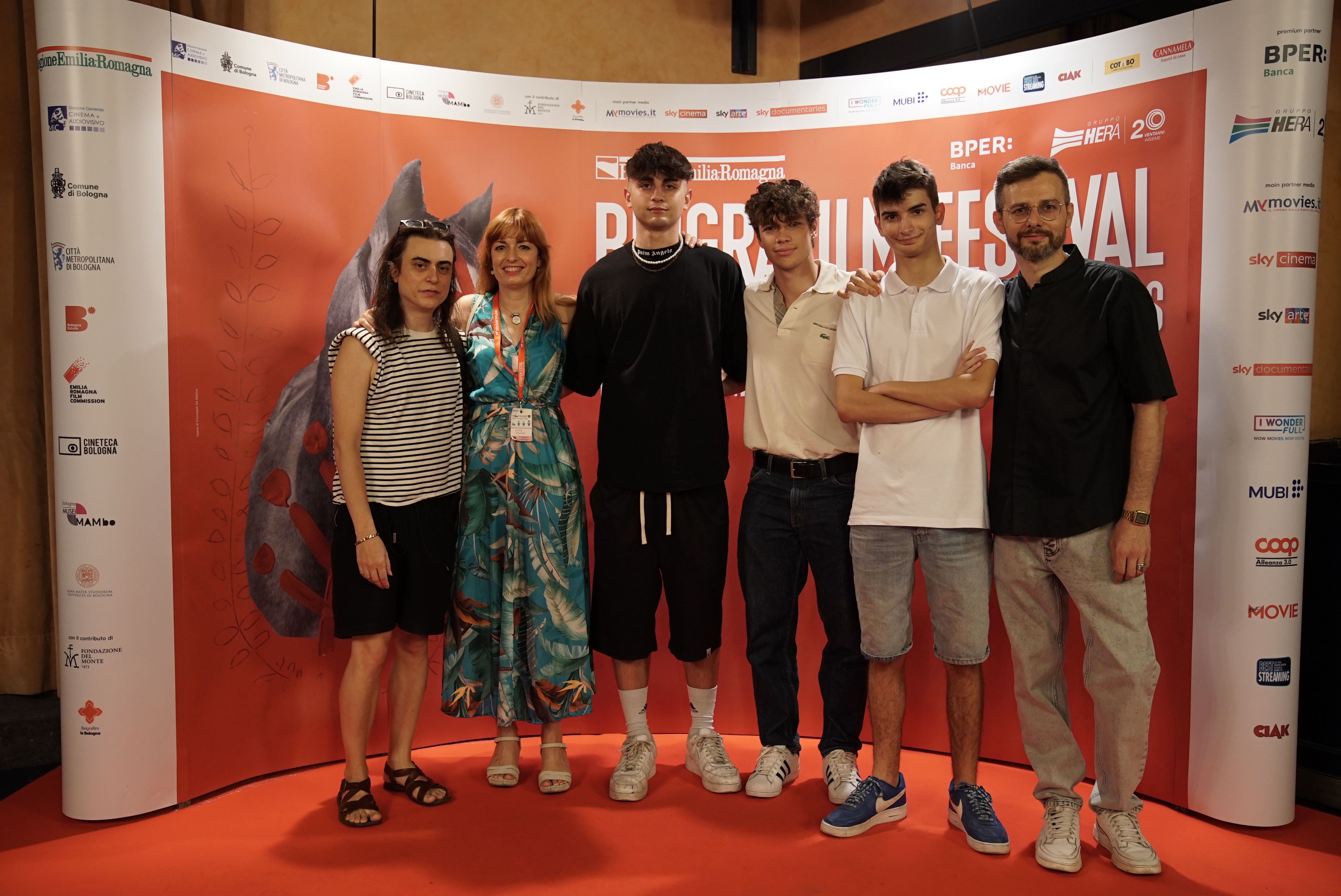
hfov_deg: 58.7
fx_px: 1193
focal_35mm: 32
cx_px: 670
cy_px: 448
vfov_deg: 41.2
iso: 1250
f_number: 3.2
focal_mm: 32
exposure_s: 1/125
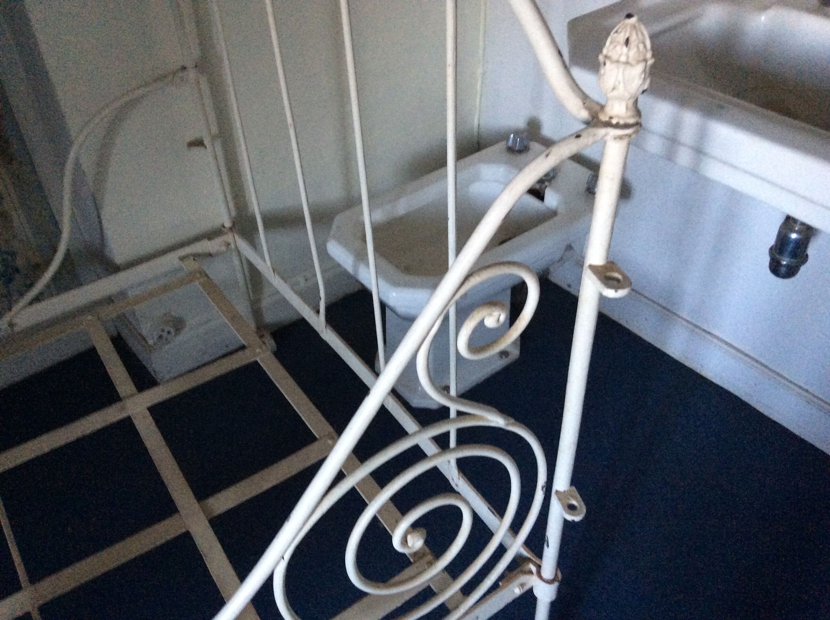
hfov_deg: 56.9
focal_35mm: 32
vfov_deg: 44.1
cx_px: 415
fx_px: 766
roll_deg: +4.3
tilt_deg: -41.0
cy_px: 310
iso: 250
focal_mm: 3.3
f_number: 2.4
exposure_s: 1/17
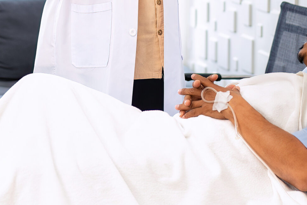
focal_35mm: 136
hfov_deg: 15.0
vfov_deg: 9.9
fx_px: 1160
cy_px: -46
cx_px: 76
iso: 100
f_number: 1.4
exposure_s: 1/320
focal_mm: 35
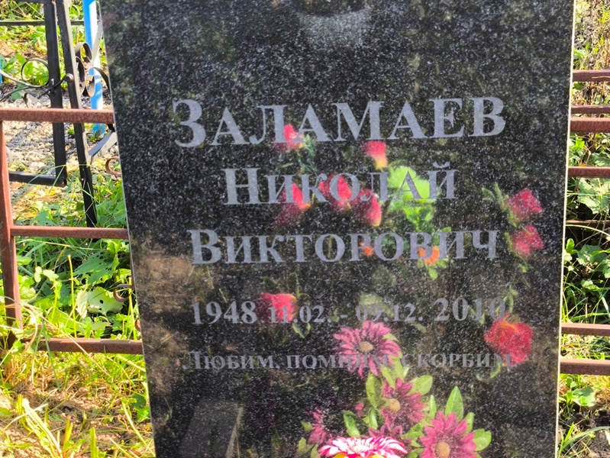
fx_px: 881
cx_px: 305
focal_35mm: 50
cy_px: 229
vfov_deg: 29.1
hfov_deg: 38.2
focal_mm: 4.71
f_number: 1.7
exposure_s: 1/199
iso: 50
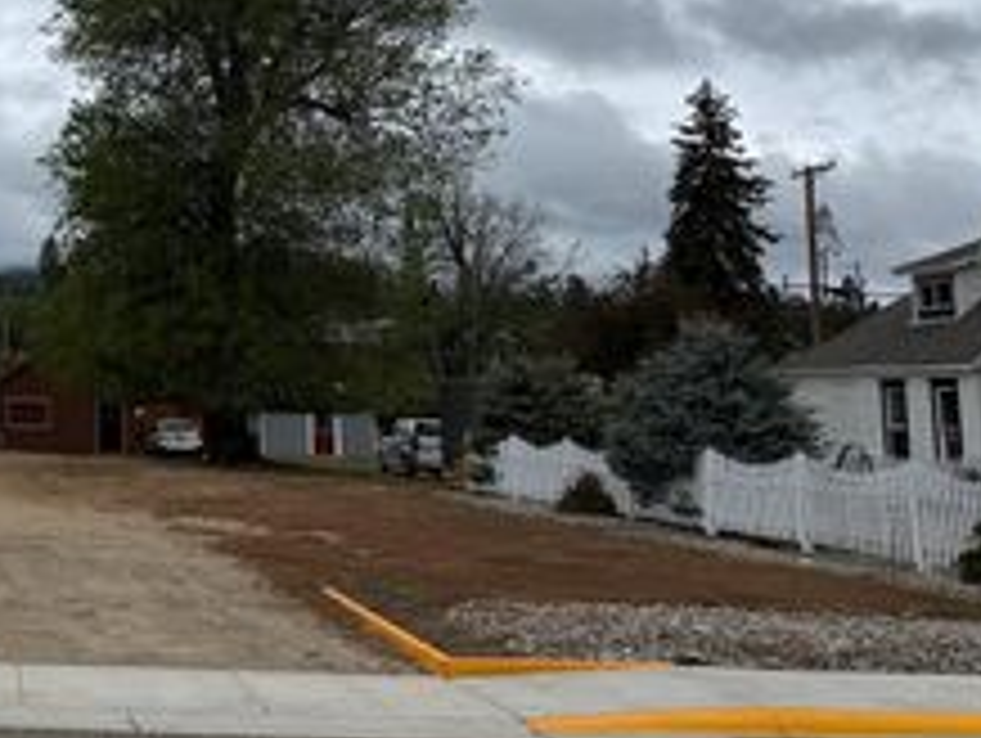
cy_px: 182
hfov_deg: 31.3
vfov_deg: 26.3
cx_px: -76
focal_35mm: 55
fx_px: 1560
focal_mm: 6.76
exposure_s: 1/4673
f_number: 1.78
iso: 80
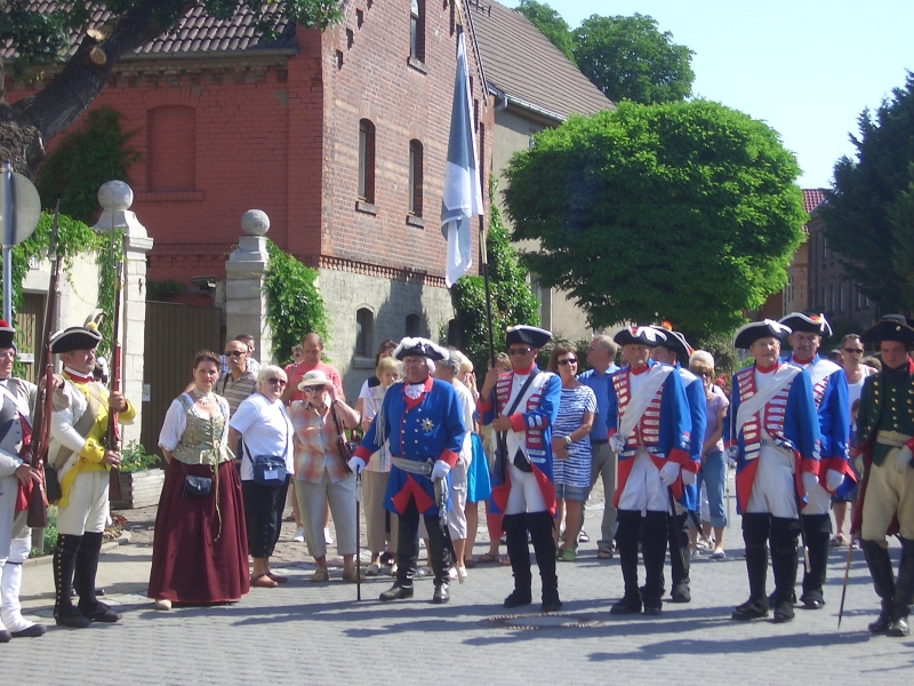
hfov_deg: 26.3
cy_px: 343
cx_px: 457
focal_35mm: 74
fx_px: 1954
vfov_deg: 19.9
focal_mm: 12.2
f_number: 3.9
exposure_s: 1/400
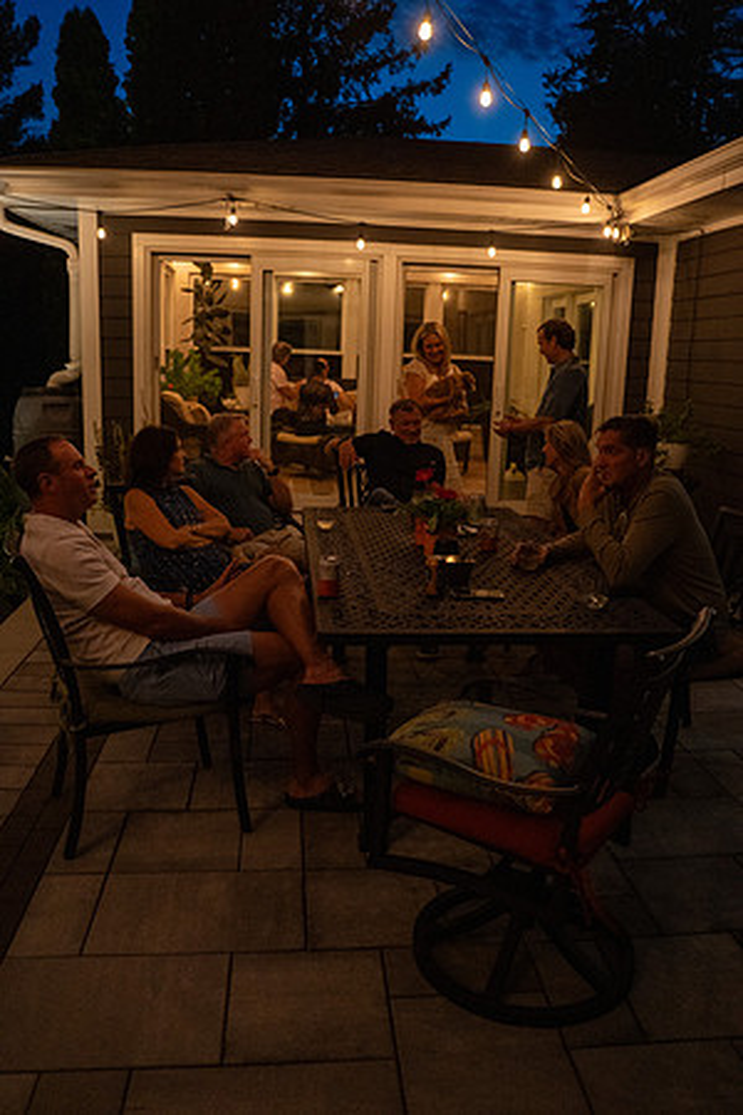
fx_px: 867
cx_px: 372
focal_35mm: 28
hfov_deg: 46.4
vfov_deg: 65.5
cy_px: 558
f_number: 3.5
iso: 5000
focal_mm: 28
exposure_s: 1/160
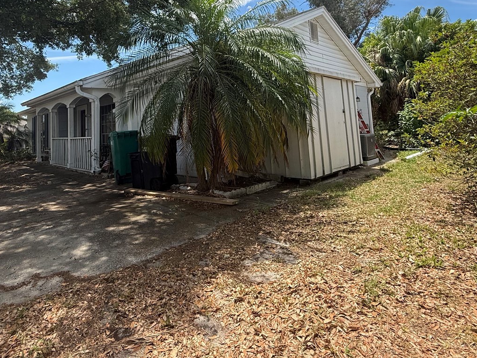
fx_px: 303
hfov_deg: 75.8
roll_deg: +2.7
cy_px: 104
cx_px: 200
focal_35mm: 22
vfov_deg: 58.9
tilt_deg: +5.6
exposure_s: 1/942
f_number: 2.2
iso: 64
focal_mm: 2.22
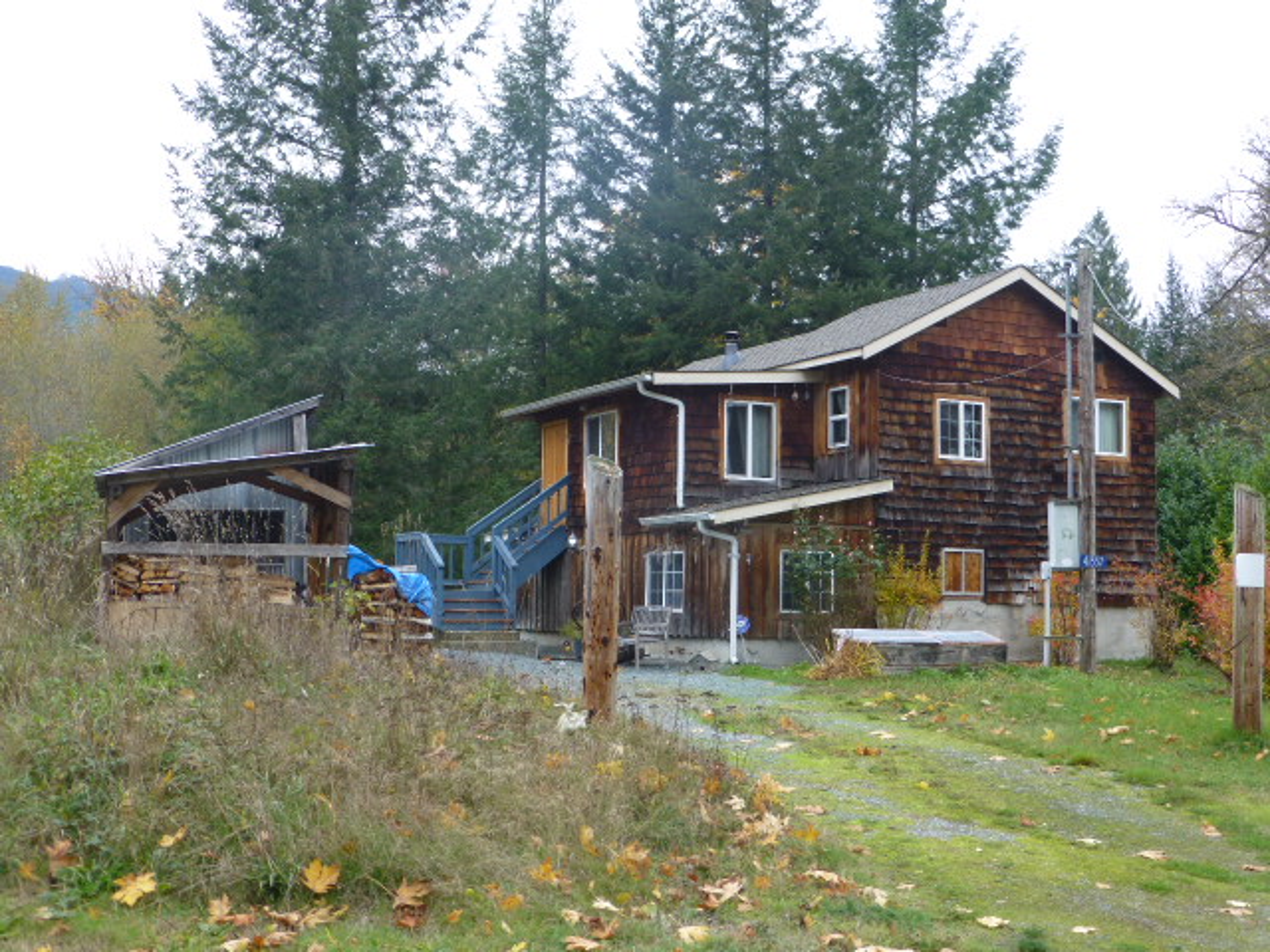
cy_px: 476
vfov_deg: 32.9
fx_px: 1614
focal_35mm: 44
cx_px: 635
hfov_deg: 42.9
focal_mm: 7.9
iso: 100
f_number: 4.1
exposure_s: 1/100
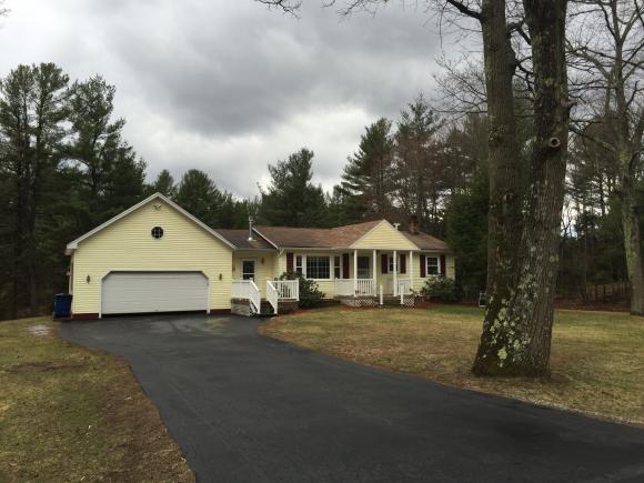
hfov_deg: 61.7
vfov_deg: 48.2
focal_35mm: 29
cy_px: 242
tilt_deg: +3.0
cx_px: 322
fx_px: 540
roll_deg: -0.2
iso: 32
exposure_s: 1/275
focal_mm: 4.15
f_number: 2.2
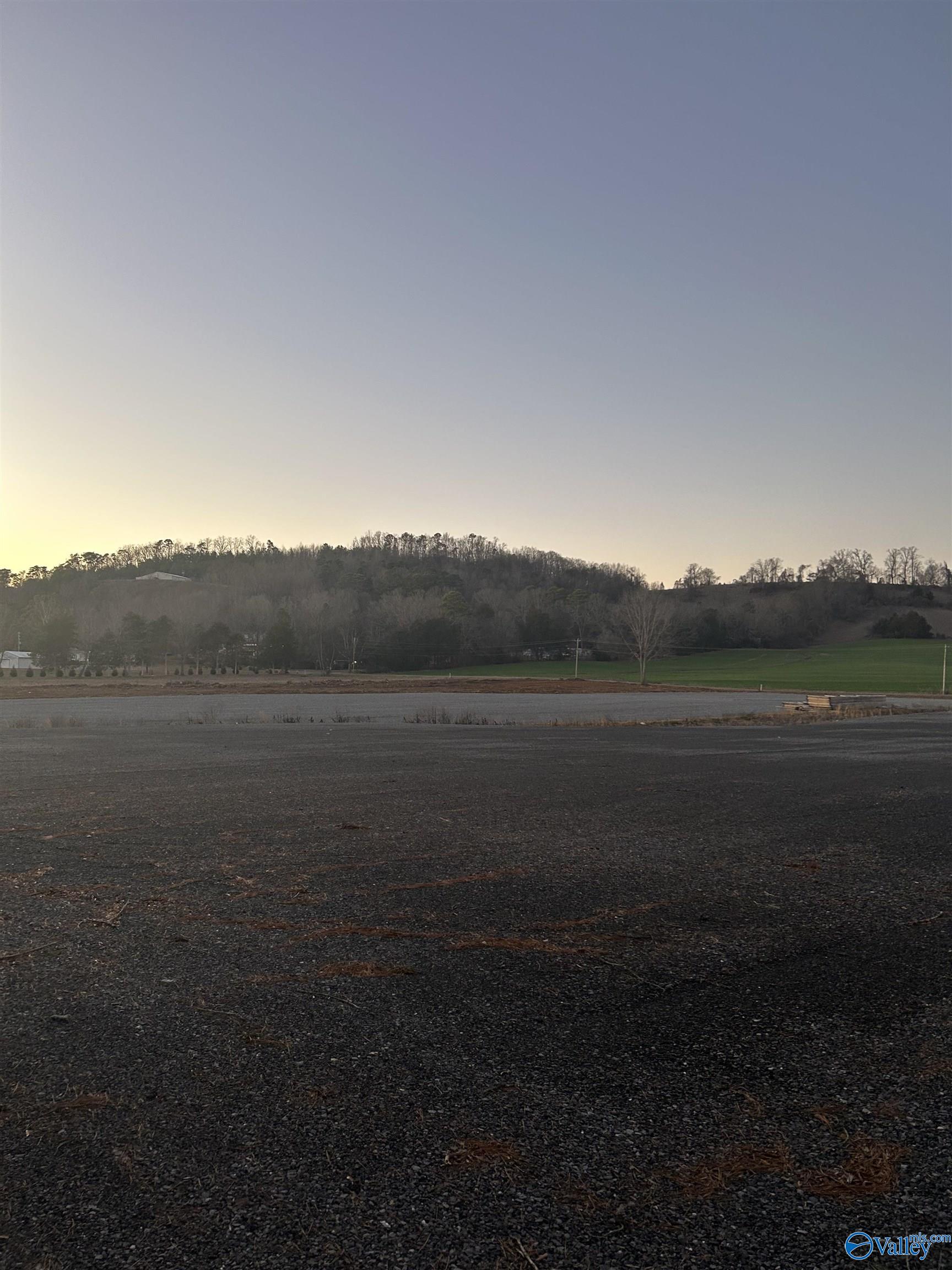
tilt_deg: +3.8
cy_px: 635
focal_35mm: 26
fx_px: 953
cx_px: 476
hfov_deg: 53.1
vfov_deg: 67.3
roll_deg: -0.5
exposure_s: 1/121
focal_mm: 5.7
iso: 125
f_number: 1.5
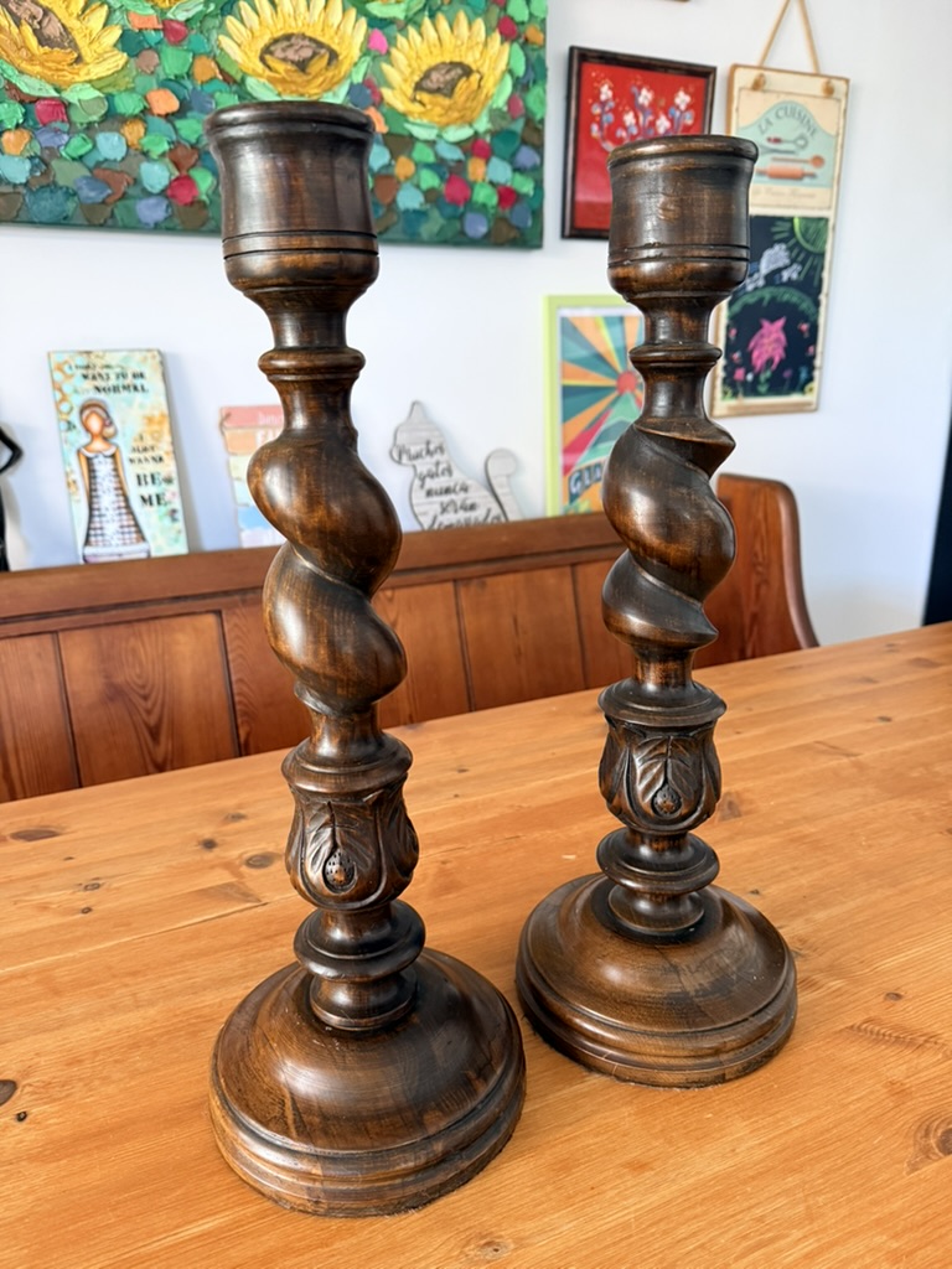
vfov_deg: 71.6
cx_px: 476
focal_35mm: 24
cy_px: 634
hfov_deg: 56.8
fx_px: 880
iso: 320
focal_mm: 6.76
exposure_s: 1/60
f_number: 1.78
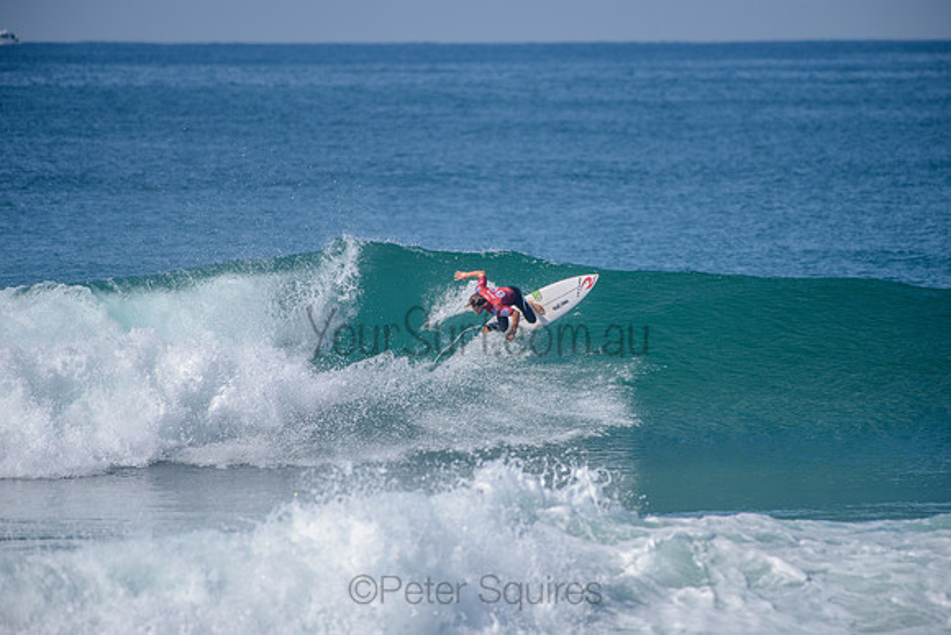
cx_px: 476
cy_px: 318
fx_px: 13211
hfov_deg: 4.1
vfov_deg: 2.8
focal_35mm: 500
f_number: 5.6
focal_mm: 500
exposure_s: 1/2000
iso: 160
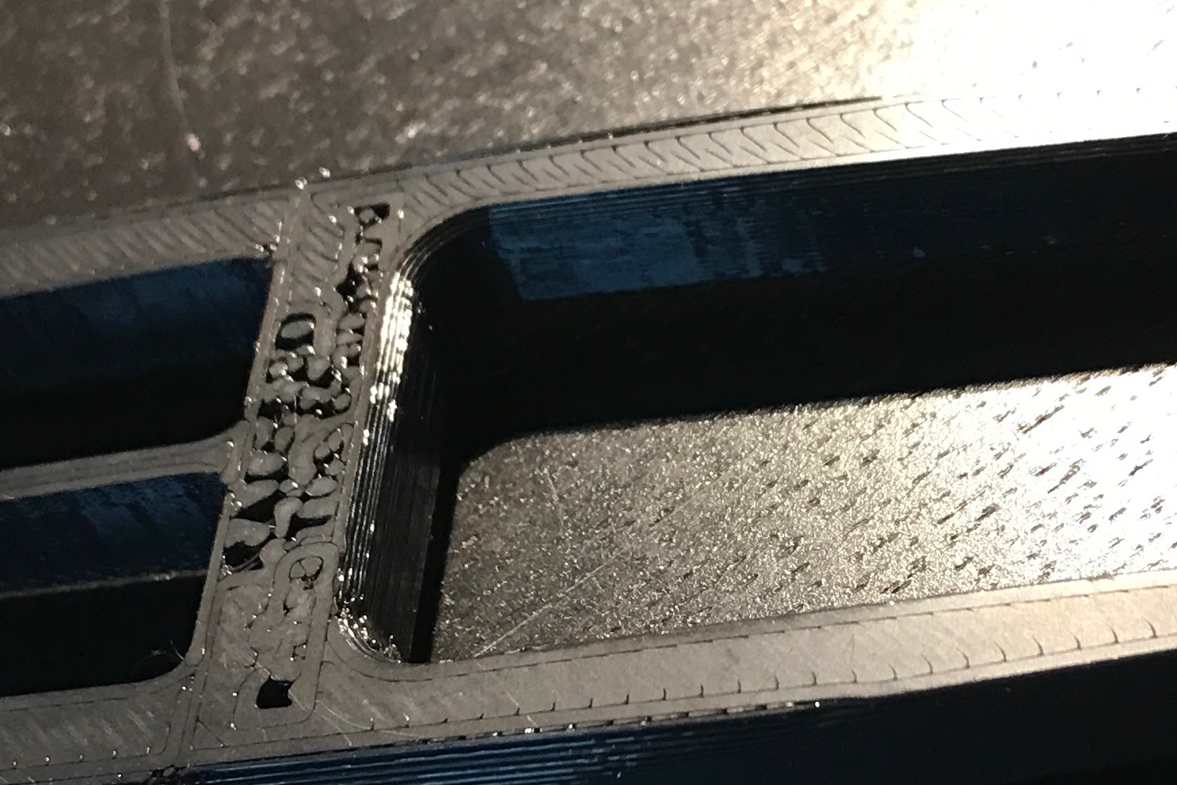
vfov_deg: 17.2
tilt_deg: -50.4
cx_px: 760
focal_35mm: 79
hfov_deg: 25.6
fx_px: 2583
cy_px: 513
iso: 40
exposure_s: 1/15
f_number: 1.8
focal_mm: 3.99
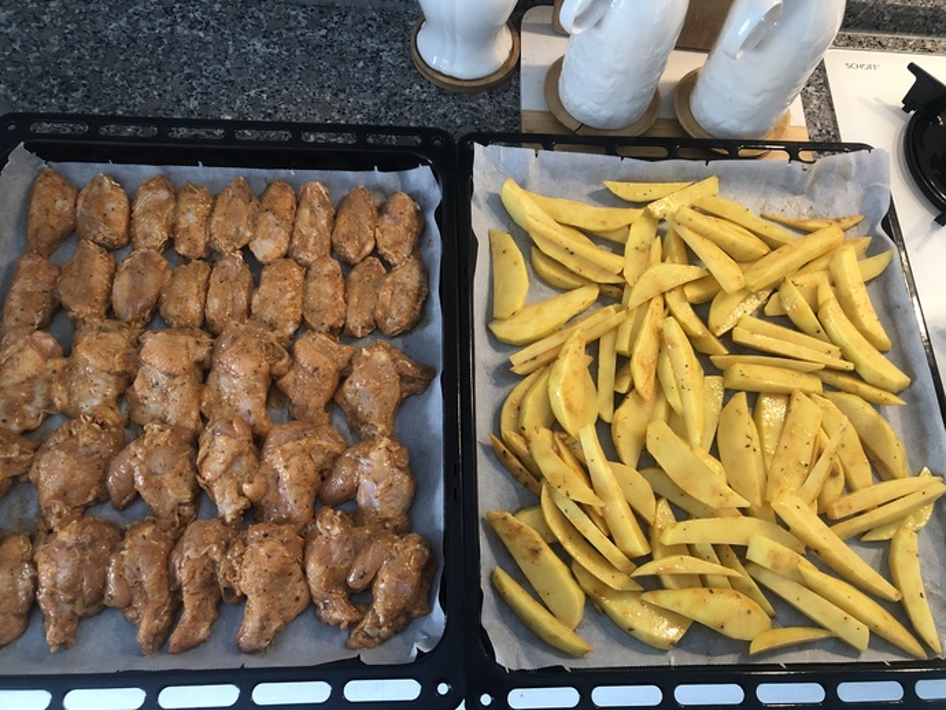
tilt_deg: -65.0
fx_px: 765
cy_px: 355
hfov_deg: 63.4
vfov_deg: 49.8
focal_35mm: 28
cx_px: 473
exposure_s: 1/17
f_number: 1.8
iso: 80
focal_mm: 4
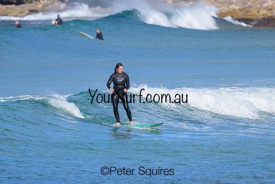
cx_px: 102
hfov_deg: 2.7
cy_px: 122
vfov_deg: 1.8
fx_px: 5875
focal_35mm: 769
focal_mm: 560
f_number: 8
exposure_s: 1/2000
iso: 560
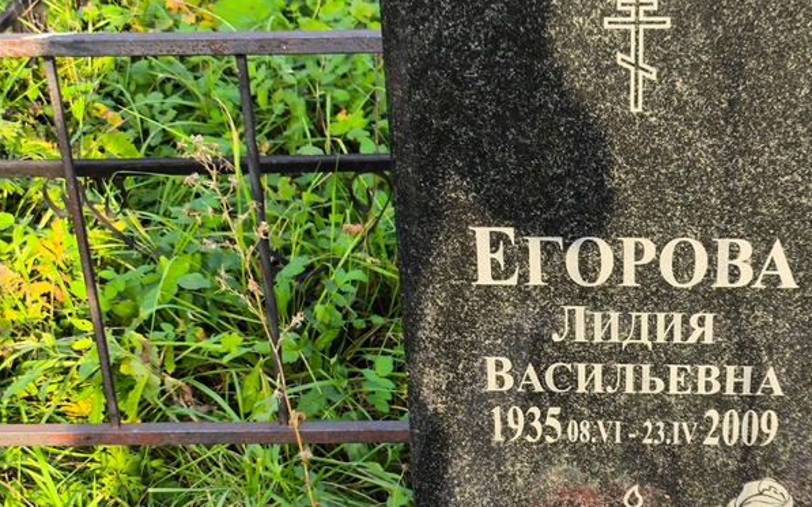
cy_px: 324
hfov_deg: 28.9
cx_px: 516
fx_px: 1571
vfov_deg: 18.3
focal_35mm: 71
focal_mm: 4.71
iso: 50
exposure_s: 1/208
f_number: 1.7
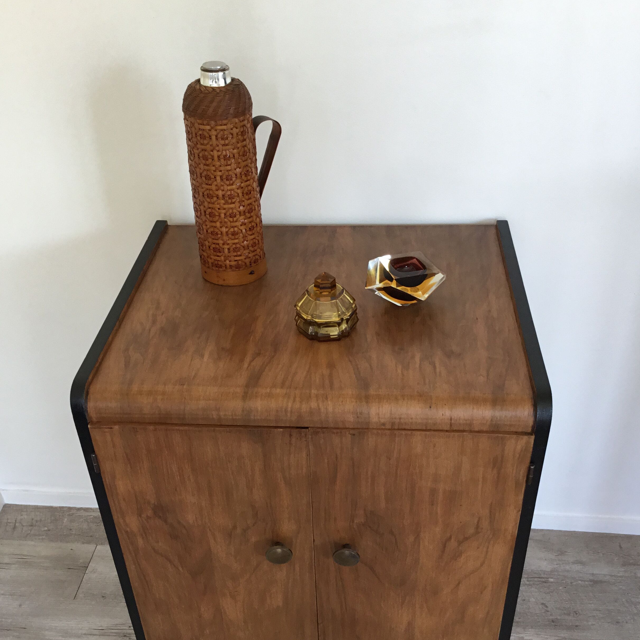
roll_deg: +0.6
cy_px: 393
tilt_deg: -37.8
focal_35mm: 37
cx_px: 319
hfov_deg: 44.9
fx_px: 774
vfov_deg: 44.6
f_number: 2.4
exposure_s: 1/33
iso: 64
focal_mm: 3.3
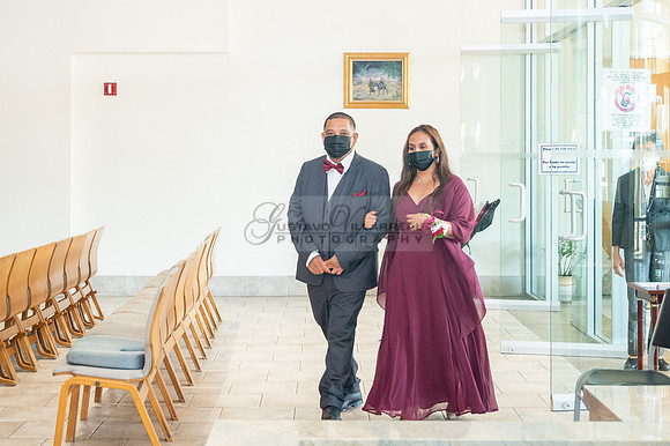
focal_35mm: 66
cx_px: 311
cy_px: 145
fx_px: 1235
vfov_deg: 20.4
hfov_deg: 30.4
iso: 2000
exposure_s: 1/200
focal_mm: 41
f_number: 4
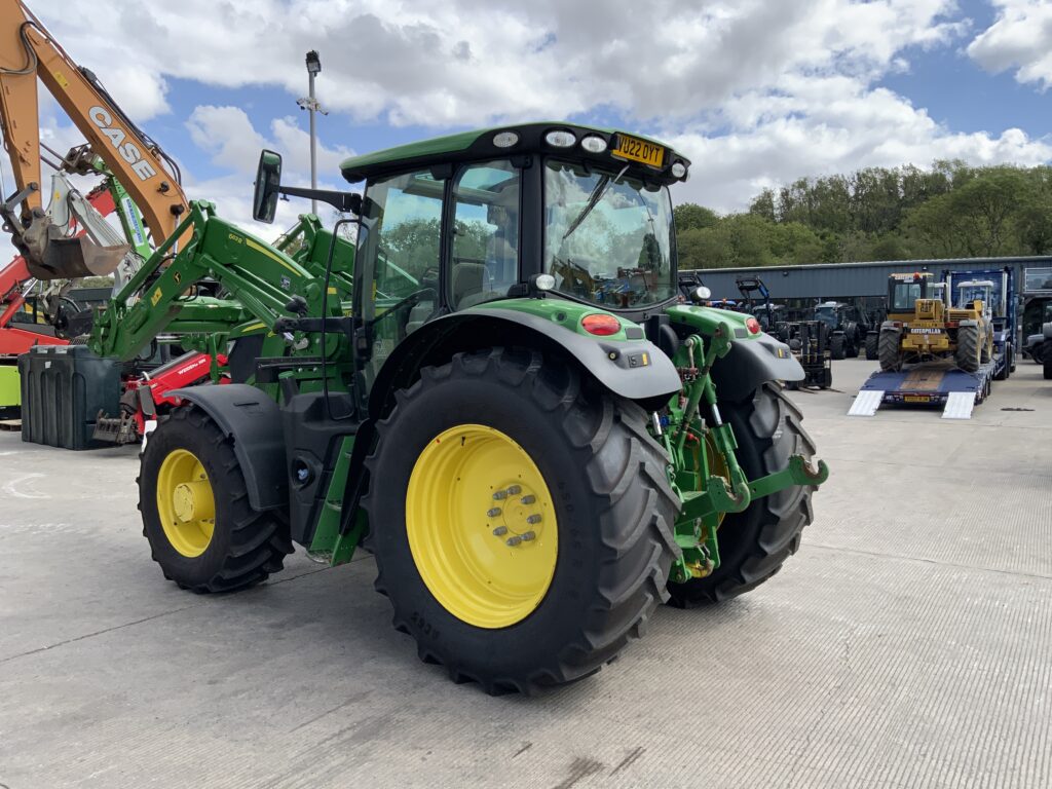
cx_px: 526
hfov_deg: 61.7
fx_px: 881
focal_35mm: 29
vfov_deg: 48.2
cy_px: 394
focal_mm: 3
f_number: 1.8
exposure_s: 1/1121
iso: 16
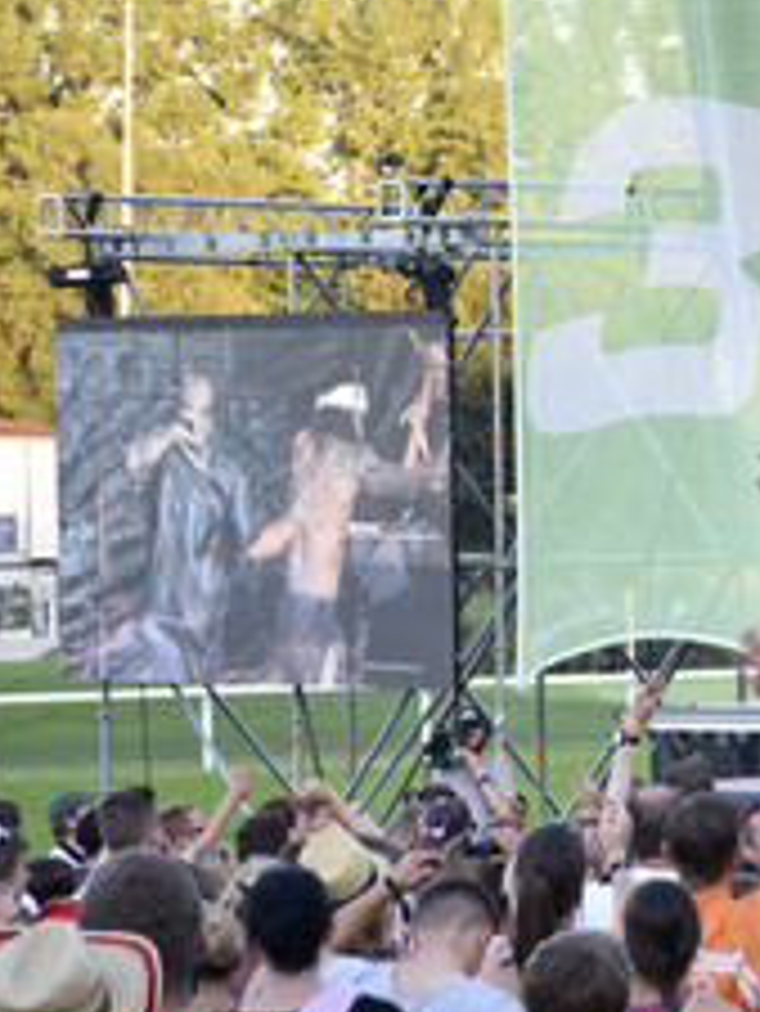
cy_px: 531
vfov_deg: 9.8
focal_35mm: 202
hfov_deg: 7.3
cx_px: 992
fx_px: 5908
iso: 400
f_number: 5.6
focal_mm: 70
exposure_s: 1/100
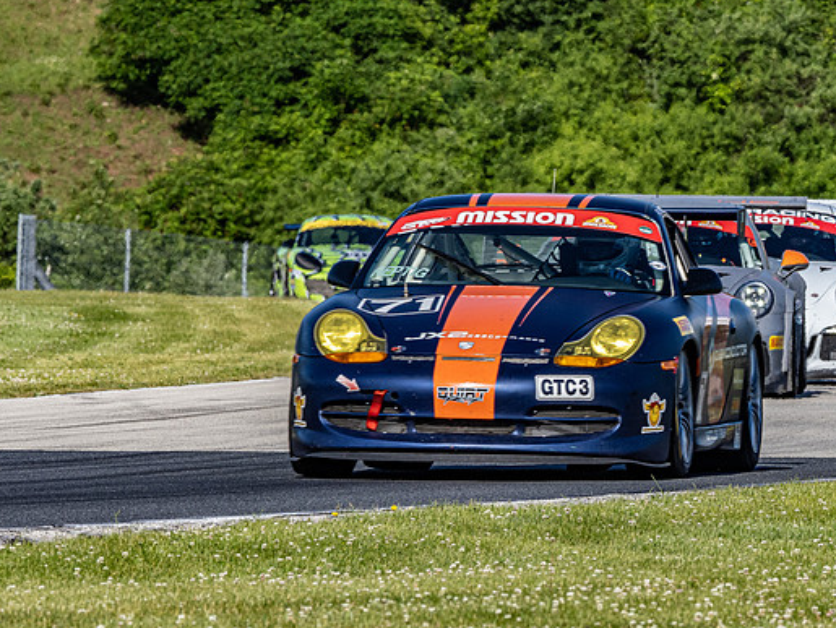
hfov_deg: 2.7
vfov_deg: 2.1
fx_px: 17521
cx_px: 493
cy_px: 279
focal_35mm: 725
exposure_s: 1/500
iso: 400
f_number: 11
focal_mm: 300
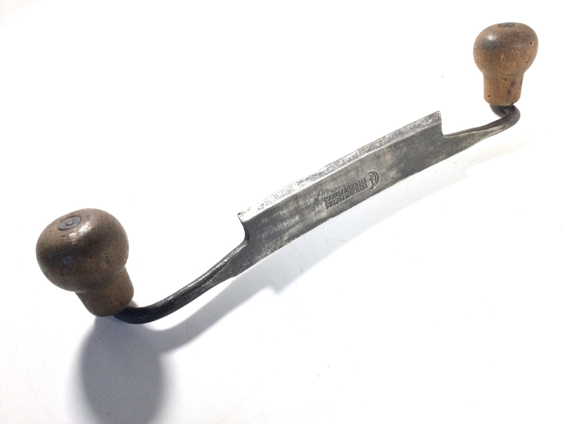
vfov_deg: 45.4
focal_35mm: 31
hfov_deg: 58.4
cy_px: 212
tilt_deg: -51.0
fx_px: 506
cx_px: 282
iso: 50
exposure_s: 1/100
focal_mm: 3.3
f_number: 2.4
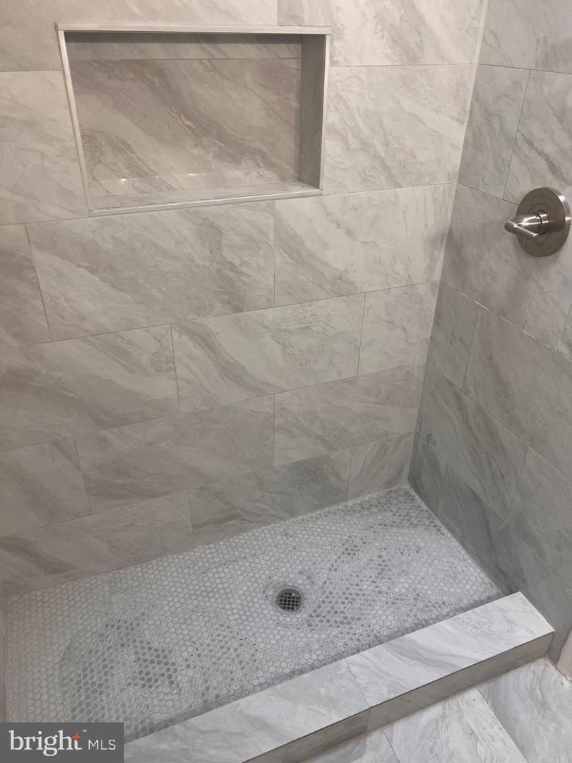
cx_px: 286
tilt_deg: -31.1
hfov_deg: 53.1
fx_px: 573
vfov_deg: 67.3
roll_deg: -0.2
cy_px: 382
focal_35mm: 26
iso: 125
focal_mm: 5.7
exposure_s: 1/120
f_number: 1.5
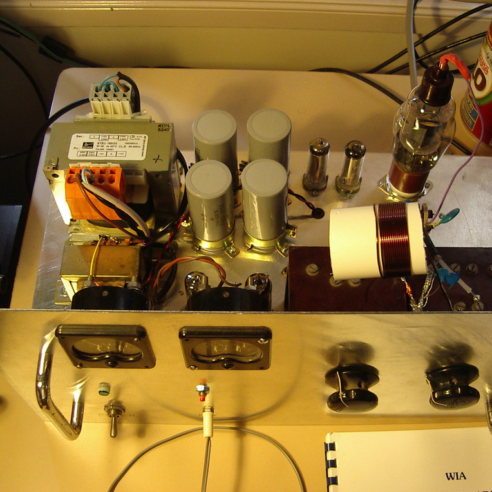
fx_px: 724
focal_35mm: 45
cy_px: 245
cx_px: 274
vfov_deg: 37.6
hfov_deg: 37.5
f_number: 2.6
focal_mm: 5.8
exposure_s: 1/13
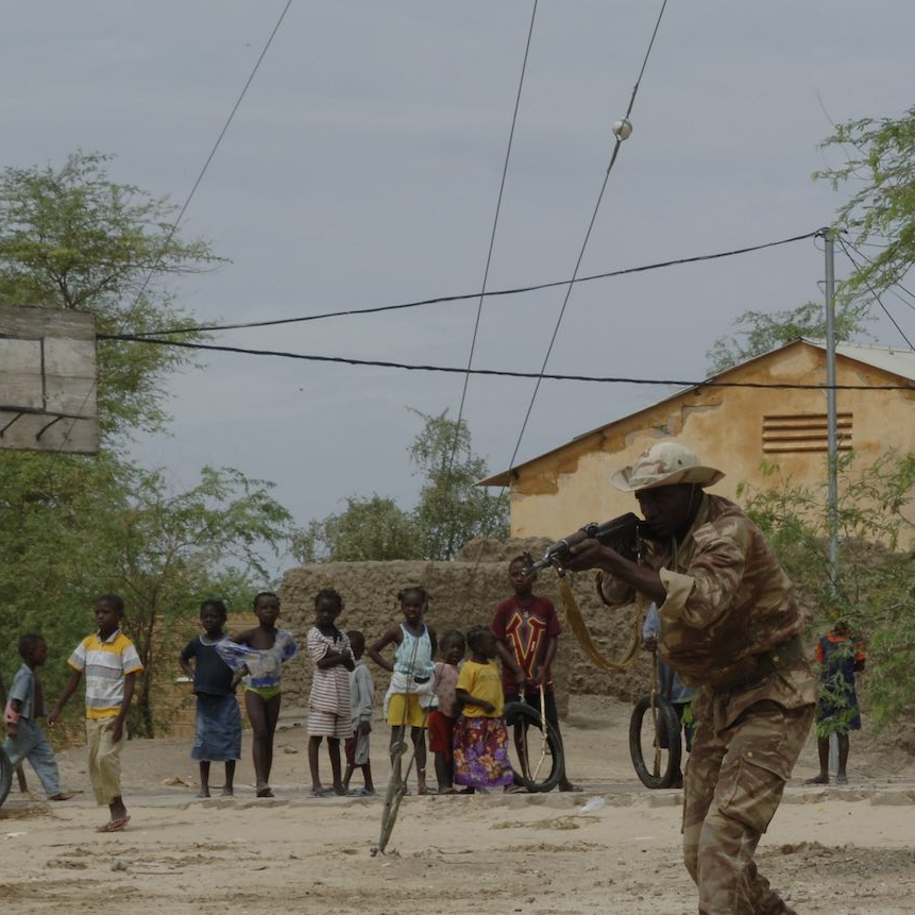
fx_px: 6493
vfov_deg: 8.0
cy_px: 731
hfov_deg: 8.0
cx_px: 779
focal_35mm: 217
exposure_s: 1/250
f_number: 16
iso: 200
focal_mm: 65
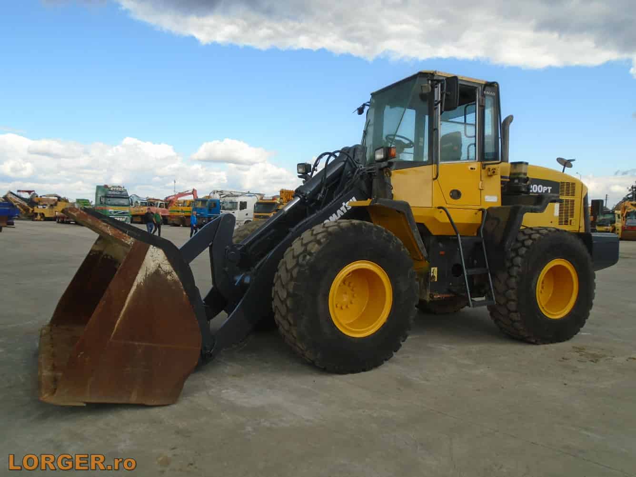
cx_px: 318
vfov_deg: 53.1
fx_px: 478
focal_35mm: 26
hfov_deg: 67.3
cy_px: 238
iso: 100
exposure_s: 1/640
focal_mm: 4.6
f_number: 3.2
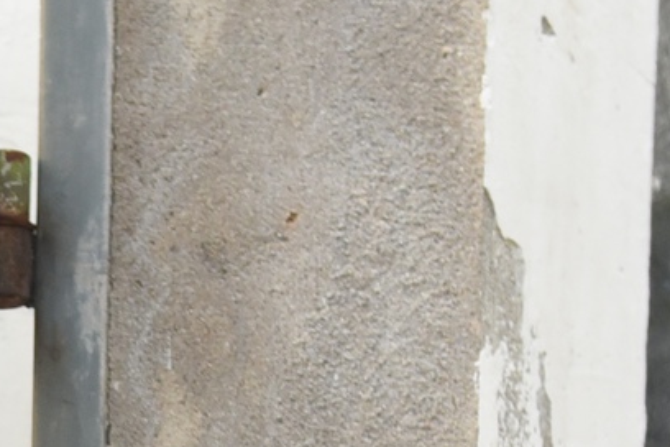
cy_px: 977
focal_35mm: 226
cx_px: -530
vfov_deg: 5.9
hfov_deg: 8.7
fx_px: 4206
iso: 800
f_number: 4
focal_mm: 36
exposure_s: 1/640
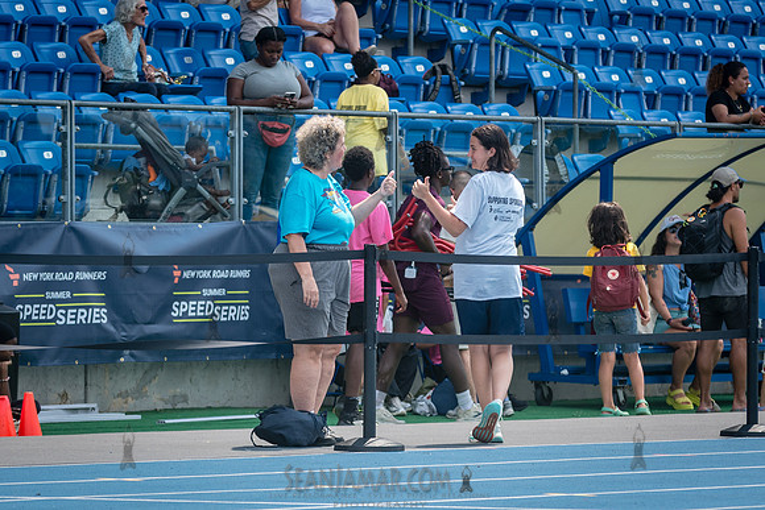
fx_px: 5534
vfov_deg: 5.3
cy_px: 276
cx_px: 352
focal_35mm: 260
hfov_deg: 7.9
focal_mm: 145
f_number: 5
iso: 160
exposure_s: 1/800
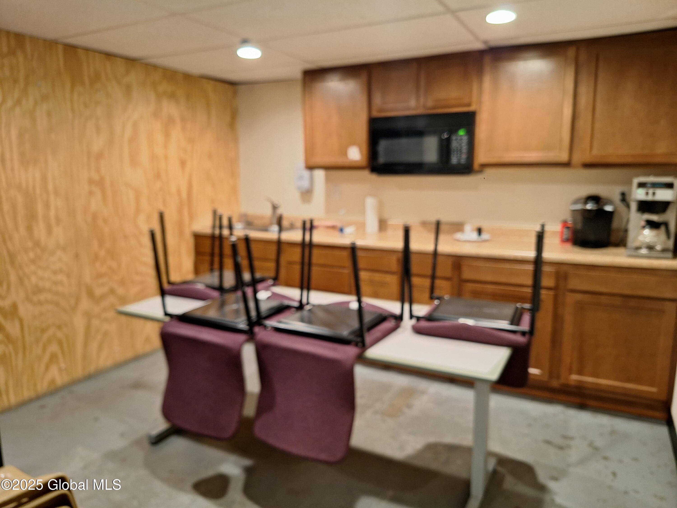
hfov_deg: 73.9
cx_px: 338
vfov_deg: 58.9
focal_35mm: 23
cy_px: 254
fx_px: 450
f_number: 1.8
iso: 250
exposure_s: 1/30
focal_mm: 5.54
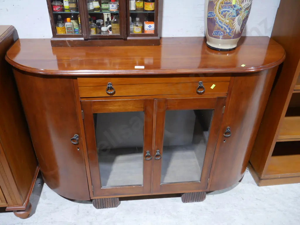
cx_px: 150
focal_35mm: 30
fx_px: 260
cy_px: 112
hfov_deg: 60.0
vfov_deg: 46.8
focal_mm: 15
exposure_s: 1/60
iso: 800
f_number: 3.6
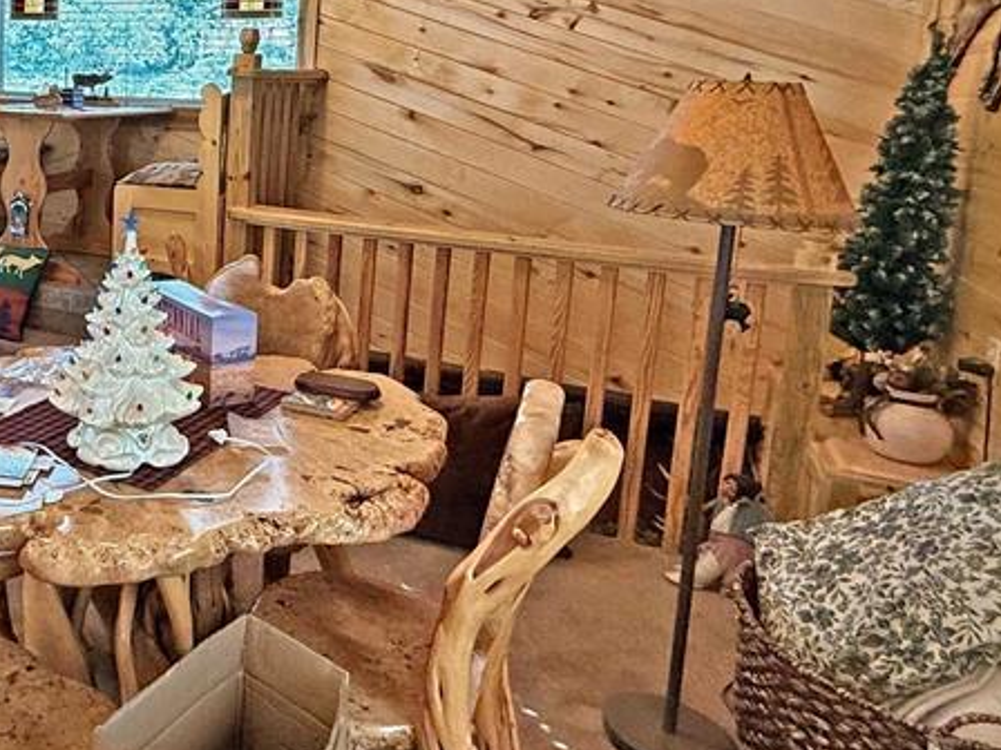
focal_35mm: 32
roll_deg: -1.7
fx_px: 925
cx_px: 83
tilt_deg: -7.5
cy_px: 190
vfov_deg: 42.8
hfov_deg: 49.9
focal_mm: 2.22
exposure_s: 1/120
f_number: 2.2
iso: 320
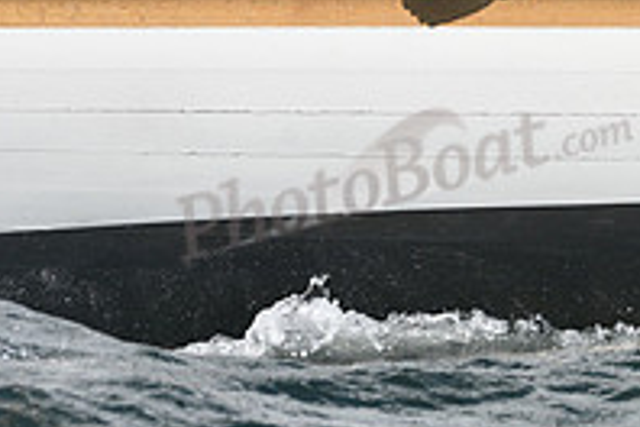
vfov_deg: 2.3
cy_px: -37
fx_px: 10399
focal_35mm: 585
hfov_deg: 3.5
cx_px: 802
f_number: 7.1
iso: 250
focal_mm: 200
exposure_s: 1/1250
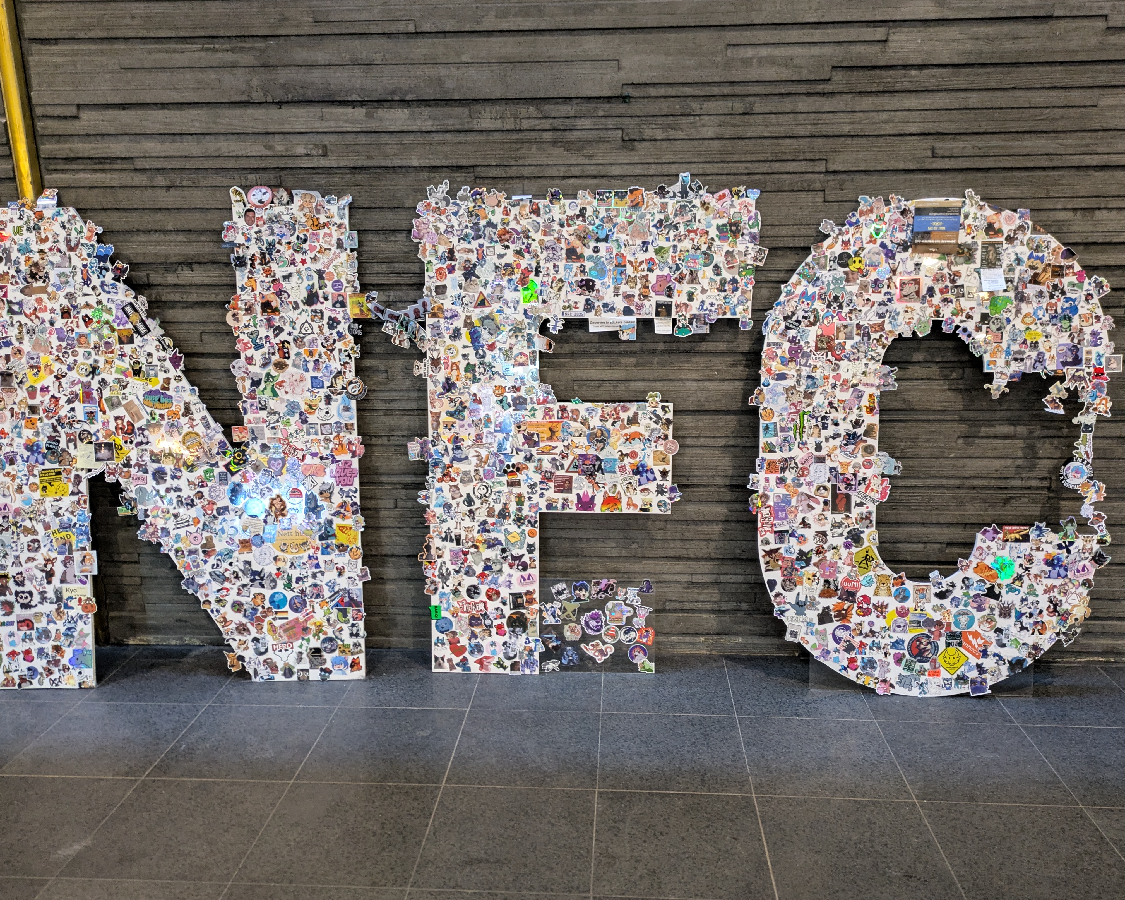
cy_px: 476
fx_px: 932
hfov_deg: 62.2
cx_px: 570
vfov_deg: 51.5
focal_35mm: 28
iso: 418
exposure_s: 1/25
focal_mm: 5.43
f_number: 1.89
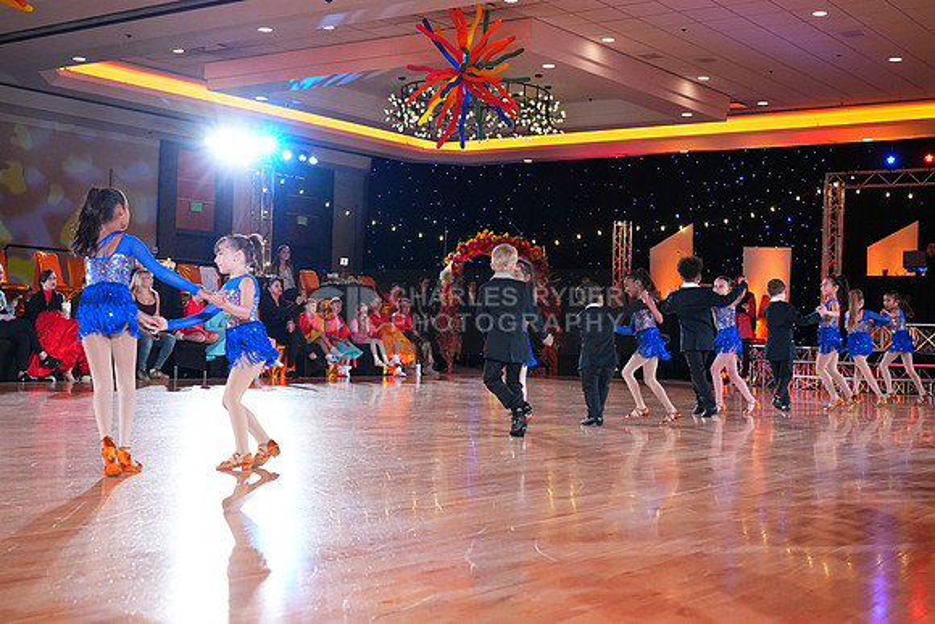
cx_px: 468
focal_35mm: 46
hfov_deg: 42.7
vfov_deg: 29.3
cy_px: 312
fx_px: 1195
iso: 5000
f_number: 5
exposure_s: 1/400
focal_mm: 46
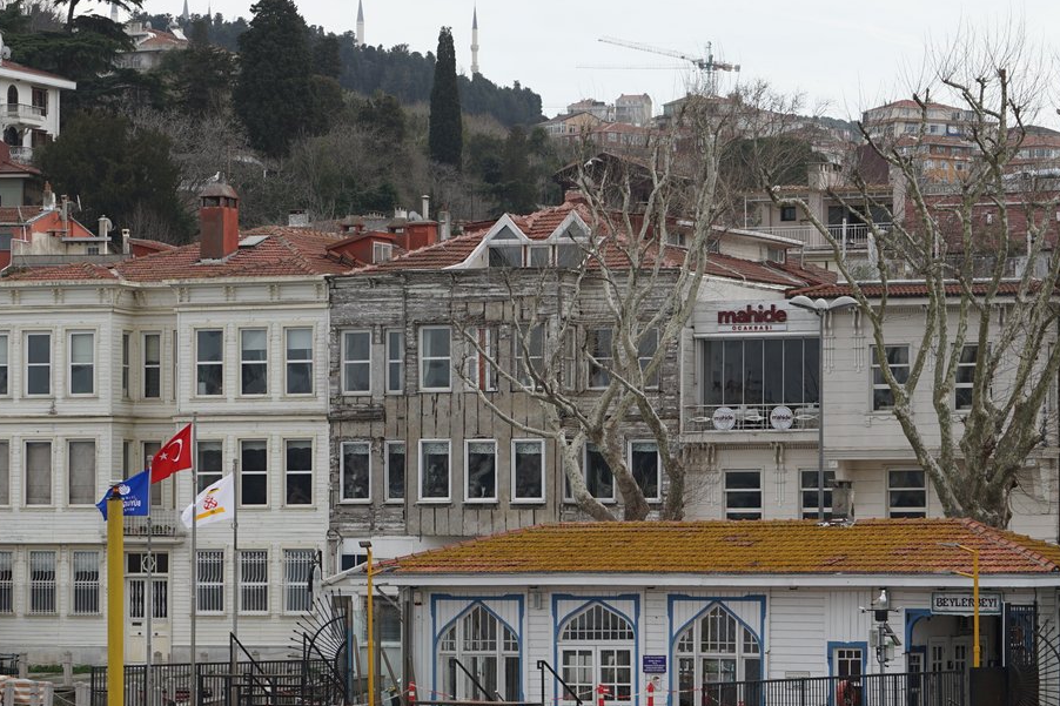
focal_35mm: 165
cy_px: 490
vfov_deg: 8.3
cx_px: 603
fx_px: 4857
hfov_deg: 12.5
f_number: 7.1
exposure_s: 1/250
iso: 100
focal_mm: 93
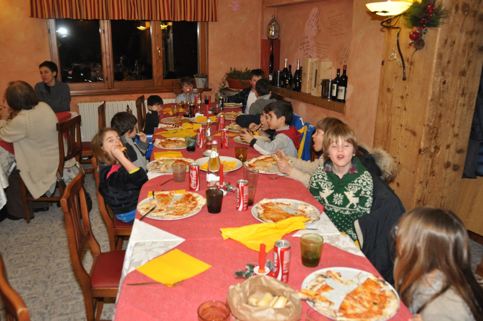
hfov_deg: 62.0
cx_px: 242
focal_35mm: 30
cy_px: 160
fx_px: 402
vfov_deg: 43.5
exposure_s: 1/60
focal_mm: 20
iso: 800
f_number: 4
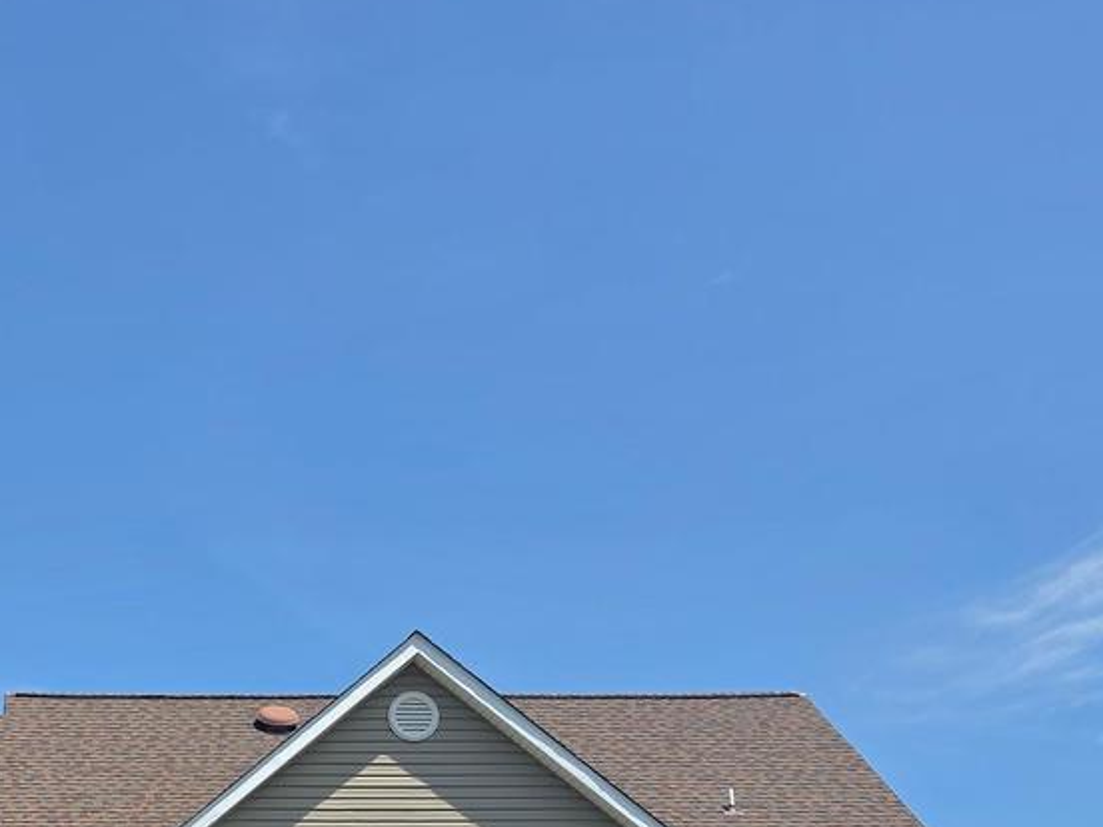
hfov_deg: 30.5
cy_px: 955
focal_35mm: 60
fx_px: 1912
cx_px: 80
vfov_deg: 22.7
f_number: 1.4
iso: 64
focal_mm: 6.5
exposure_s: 1/6571
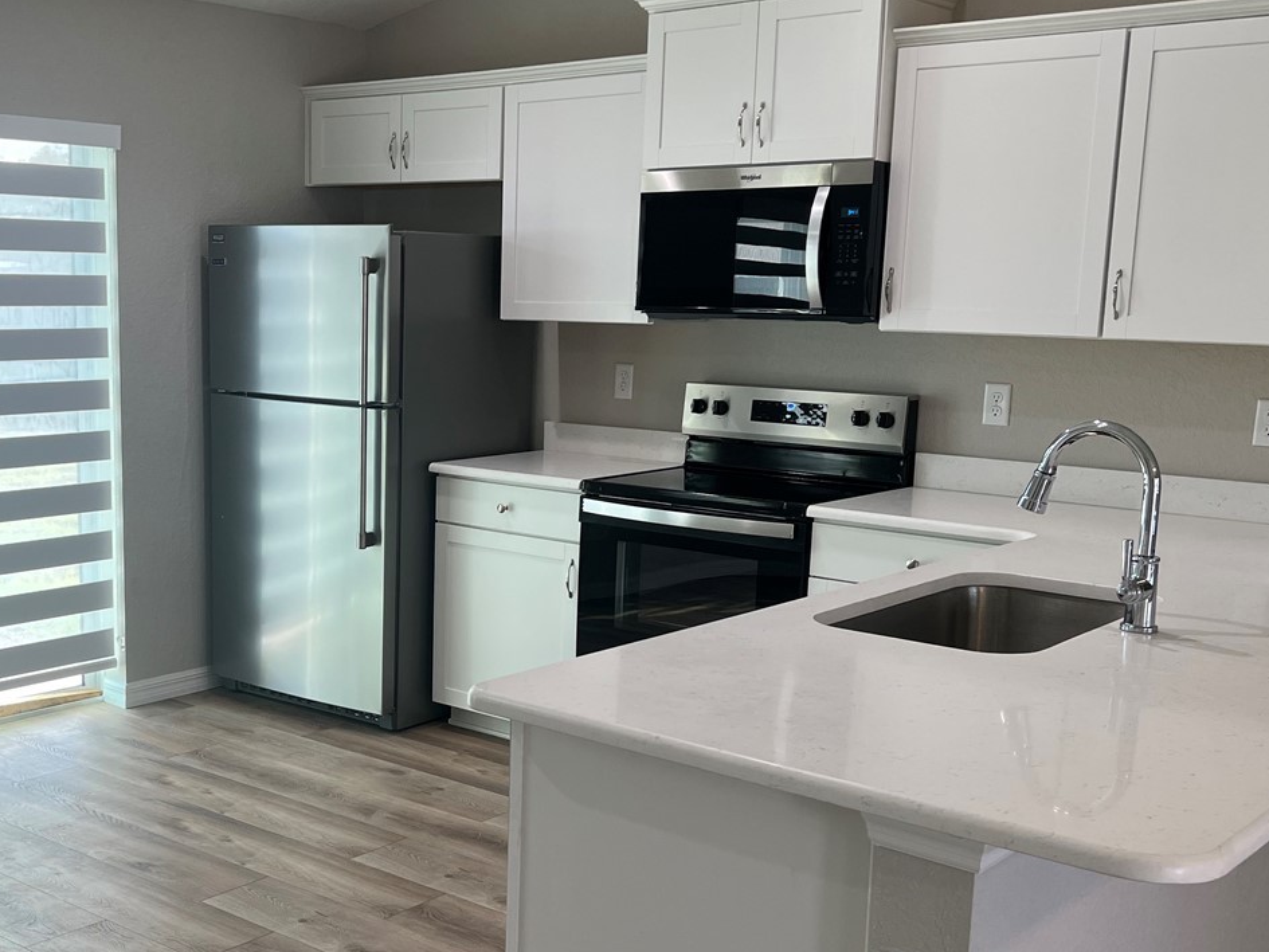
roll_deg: -0.7
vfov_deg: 32.8
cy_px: 565
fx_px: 1613
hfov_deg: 42.4
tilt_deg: -10.1
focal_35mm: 44
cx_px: 430
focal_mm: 5.7
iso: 50
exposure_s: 1/160
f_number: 1.5
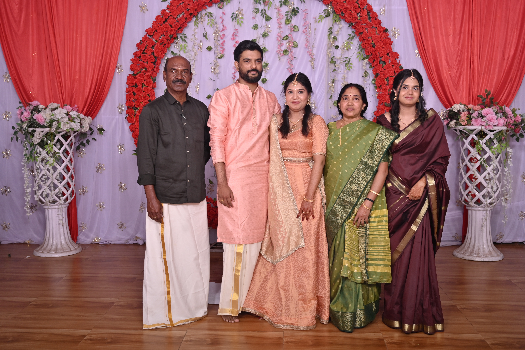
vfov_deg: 35.0
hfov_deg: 50.7
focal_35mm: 38
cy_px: 175
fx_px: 554
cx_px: 262
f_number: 5.6
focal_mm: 38
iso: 400
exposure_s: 1/200
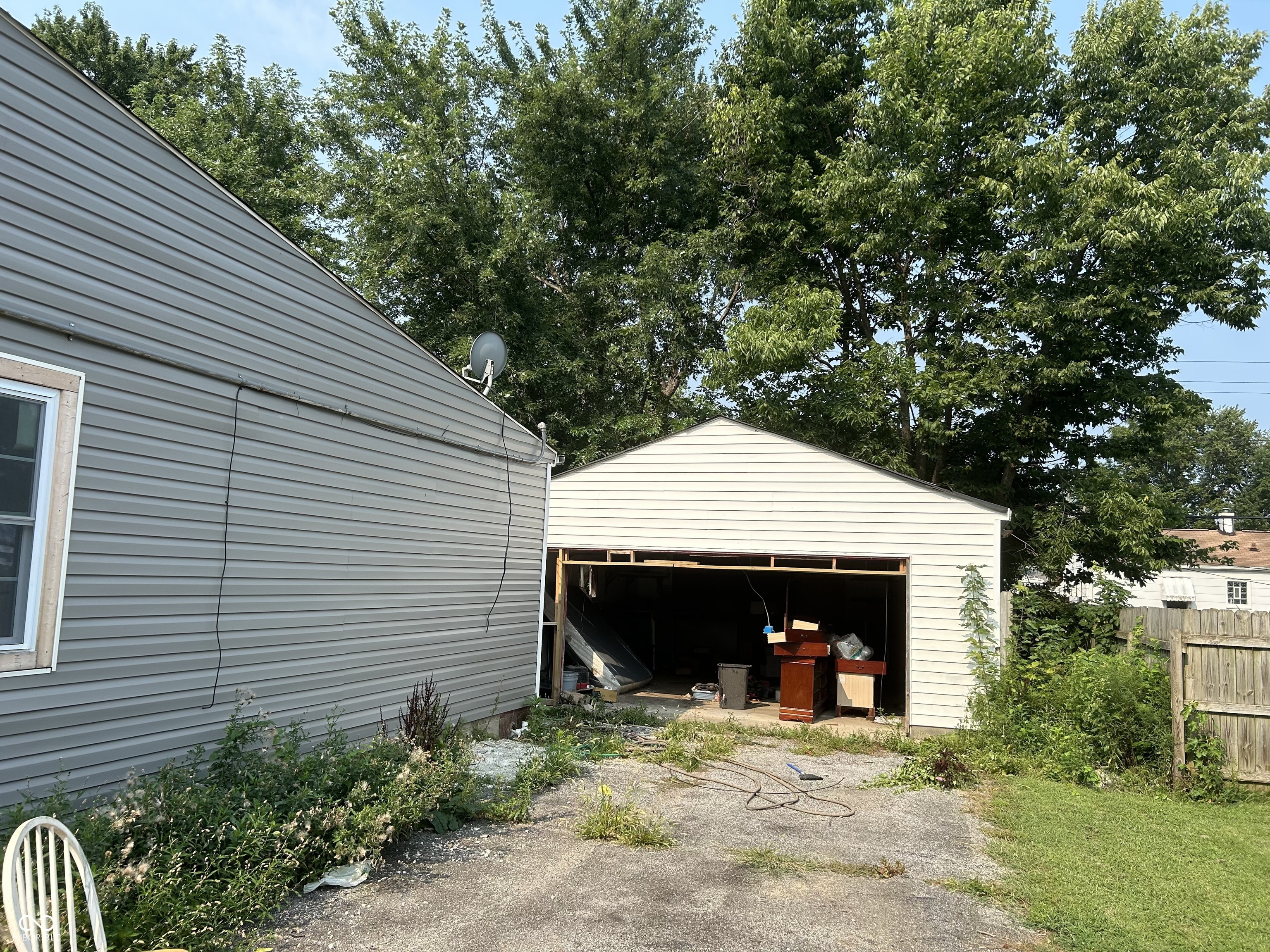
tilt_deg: +5.1
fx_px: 954
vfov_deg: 53.1
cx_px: 635
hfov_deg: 67.3
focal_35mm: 26
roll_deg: -2.4
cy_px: 476
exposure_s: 1/2353
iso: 50
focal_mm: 5.7
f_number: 1.5
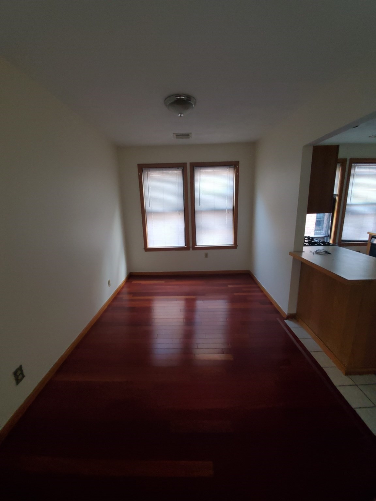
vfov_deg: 106.2
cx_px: 188
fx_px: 188
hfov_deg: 89.9
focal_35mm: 13
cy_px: 250
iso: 1000
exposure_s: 1/30
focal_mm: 1.8
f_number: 2.2
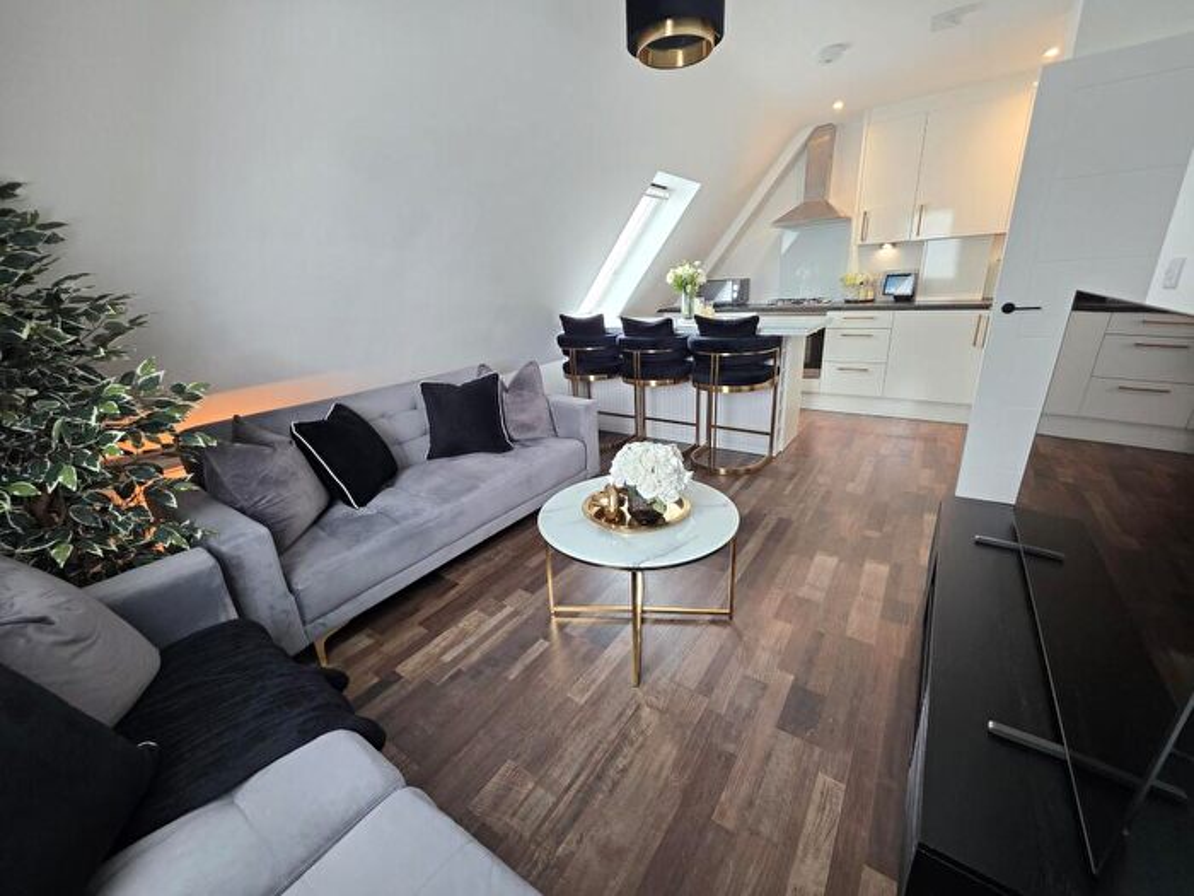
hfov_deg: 106.2
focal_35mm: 13
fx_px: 448
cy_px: 448
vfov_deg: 89.9
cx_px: 597
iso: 320
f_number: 1.9
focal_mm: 2.2
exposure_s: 1/50
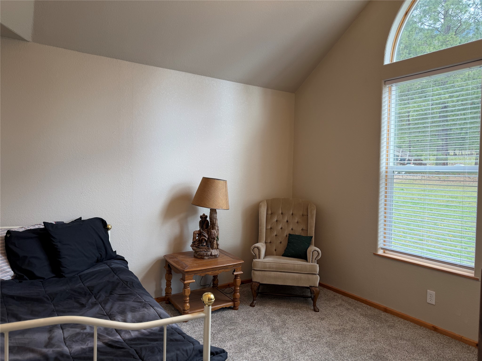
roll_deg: -2.0
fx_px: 334
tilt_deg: -3.3
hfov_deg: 71.6
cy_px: 180
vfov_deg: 56.8
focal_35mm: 24
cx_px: 241
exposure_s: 1/120
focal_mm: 6.76
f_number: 1.78
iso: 100
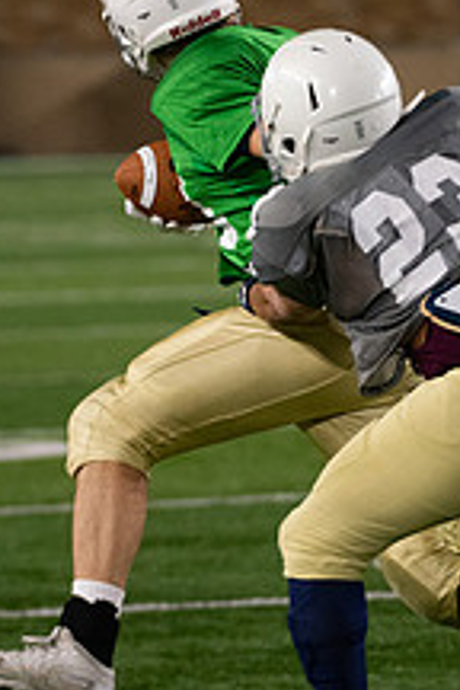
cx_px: 294
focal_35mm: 536
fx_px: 10273
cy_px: 219
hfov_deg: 2.6
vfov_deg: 3.8
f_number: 4
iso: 3600
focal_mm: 200
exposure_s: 1/500
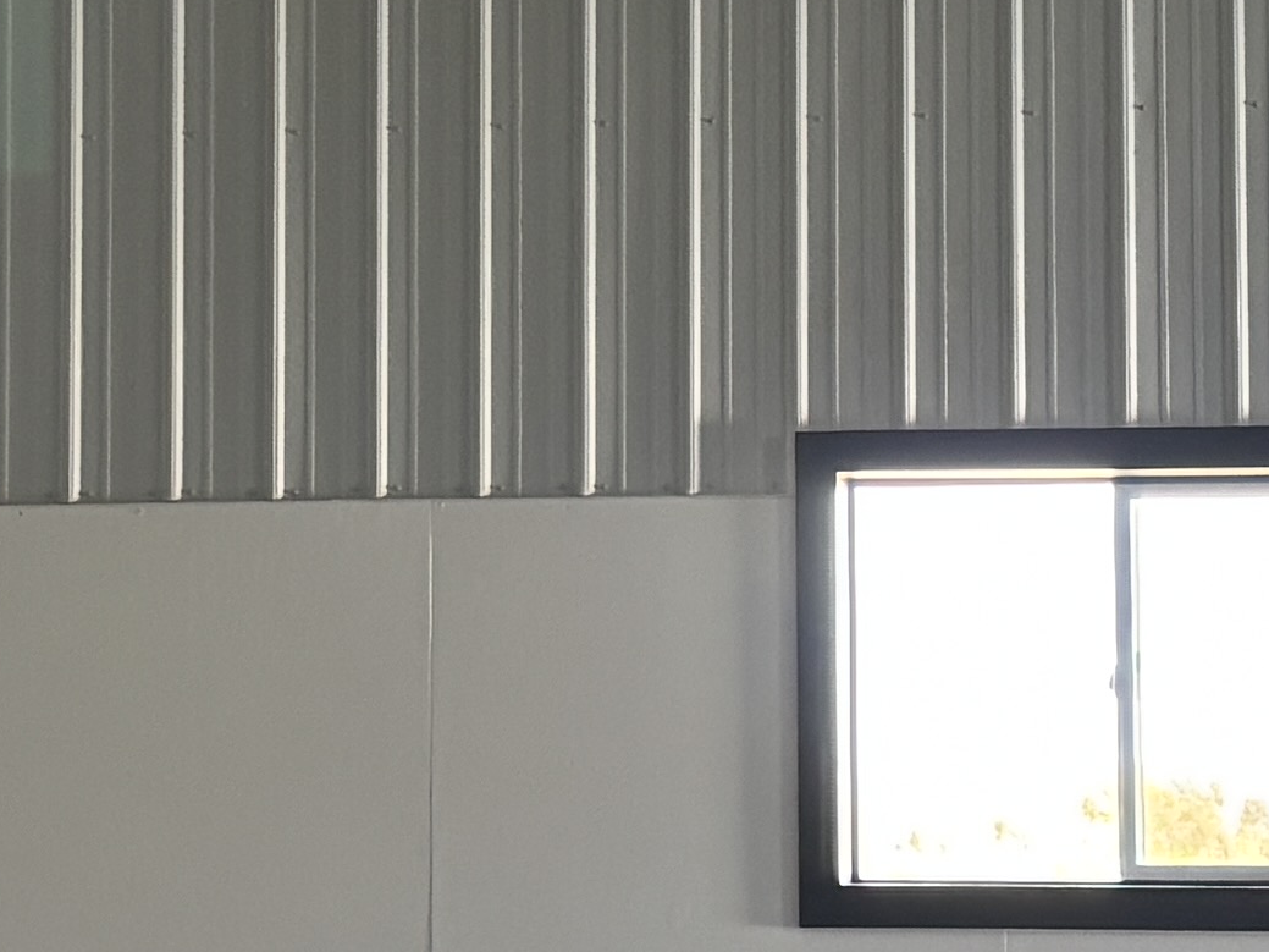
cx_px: 382
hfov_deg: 13.8
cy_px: 295
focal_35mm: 143
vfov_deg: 10.4
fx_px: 5242
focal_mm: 5.96
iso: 160
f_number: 1.6
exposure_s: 1/60
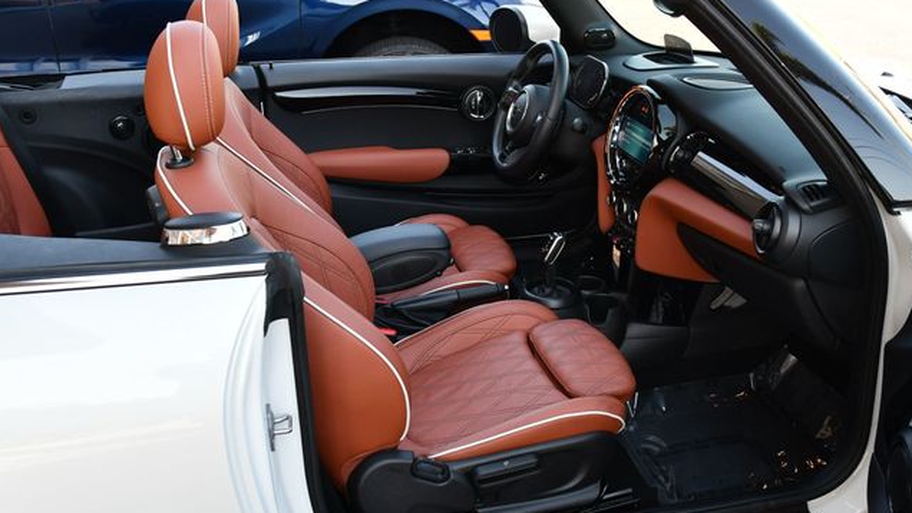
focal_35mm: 38
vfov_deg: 31.2
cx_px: 457
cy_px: 255
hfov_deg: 52.8
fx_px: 919
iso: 400
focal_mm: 18
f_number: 5
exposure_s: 1/250
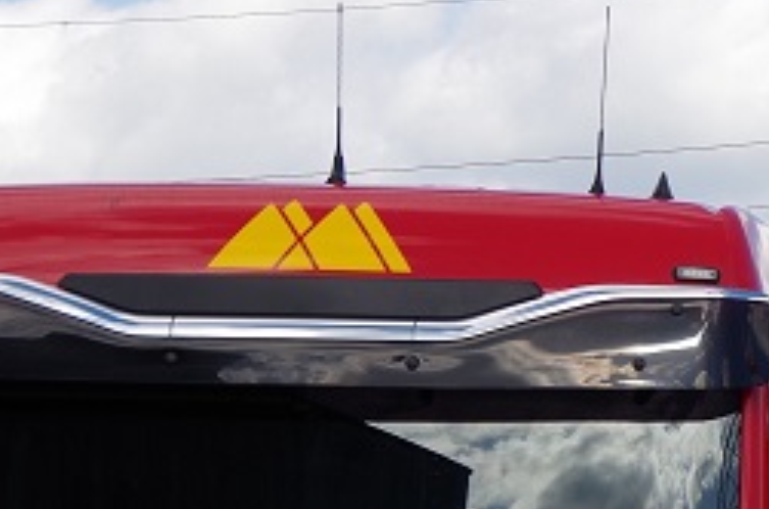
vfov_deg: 4.7
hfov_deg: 7.1
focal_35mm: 287
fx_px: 6115
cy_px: 779
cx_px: 983
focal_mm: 48
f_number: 7.1
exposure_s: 1/250
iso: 100
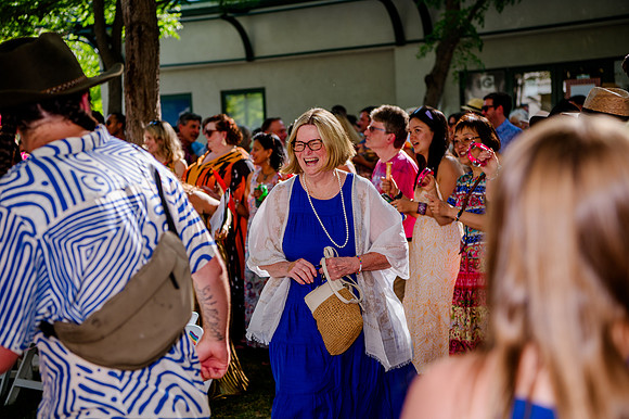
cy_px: 210
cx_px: 314
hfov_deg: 34.5
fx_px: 1013
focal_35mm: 58
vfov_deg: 23.4
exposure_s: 1/640
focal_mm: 58
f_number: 3.5
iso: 200
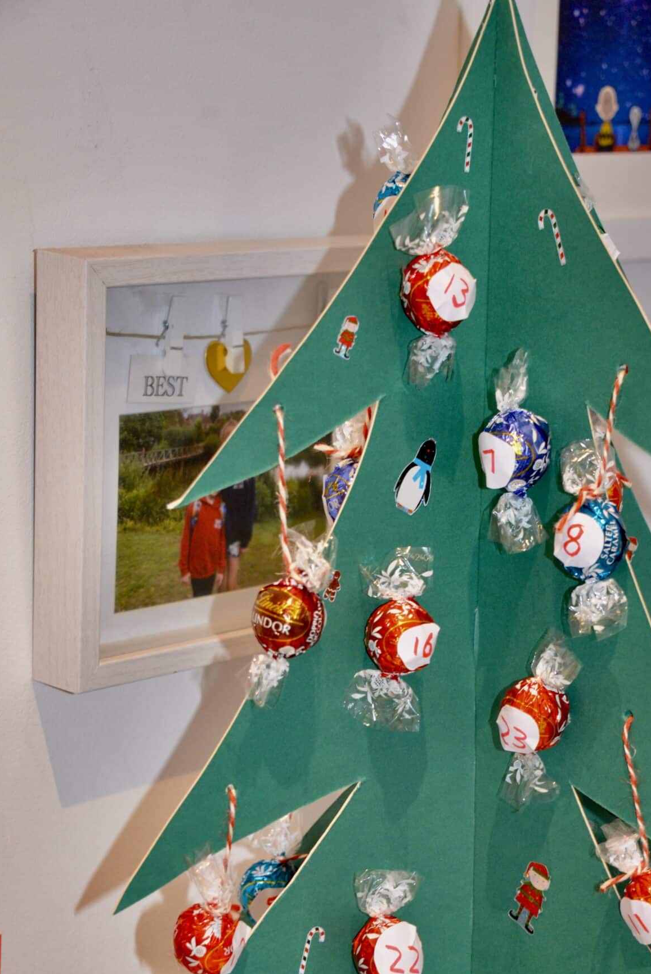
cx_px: 470
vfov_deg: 21.1
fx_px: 2601
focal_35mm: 96
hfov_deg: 14.2
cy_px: 710
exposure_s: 1/125
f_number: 6.3
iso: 2500
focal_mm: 65
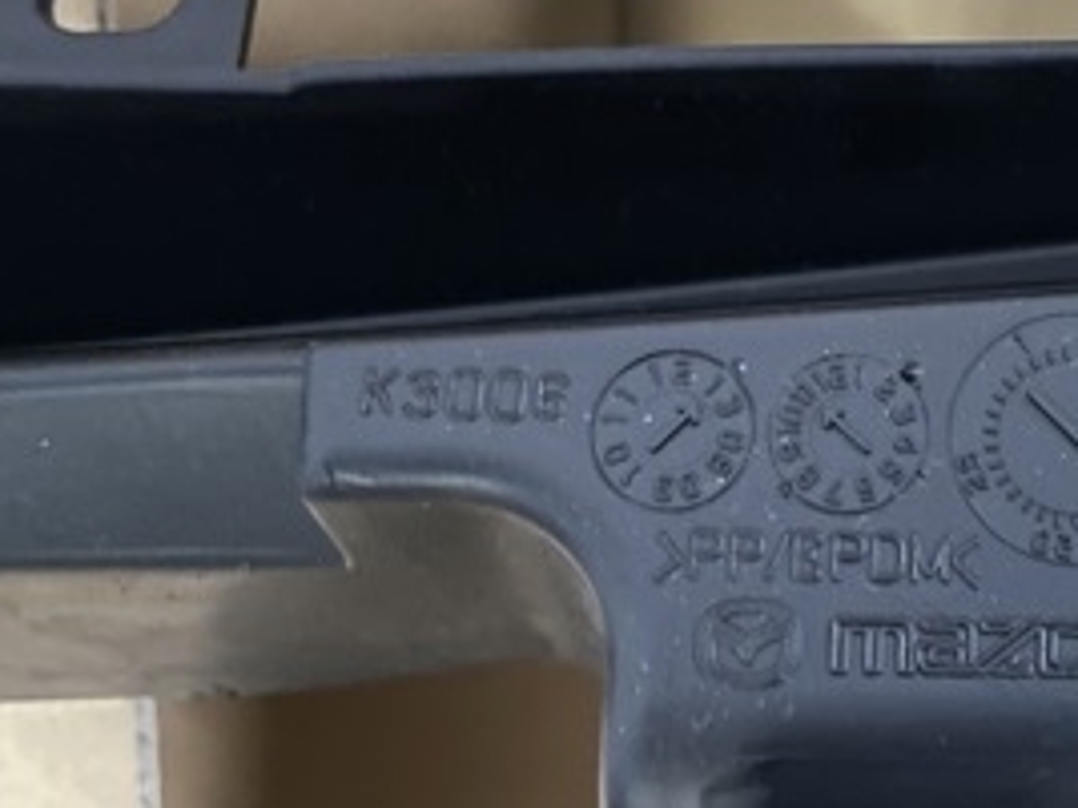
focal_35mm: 62
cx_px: 1054
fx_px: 1931
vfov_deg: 23.4
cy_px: 179
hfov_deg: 29.3
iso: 1000
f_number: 1.6
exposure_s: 1/25
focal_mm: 4.2
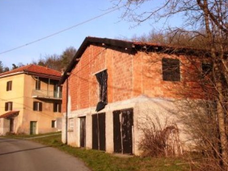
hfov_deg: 40.3
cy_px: 63
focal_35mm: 47
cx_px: 128
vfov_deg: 30.8
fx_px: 310
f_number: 7.3
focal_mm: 6.3
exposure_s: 1/200
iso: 64
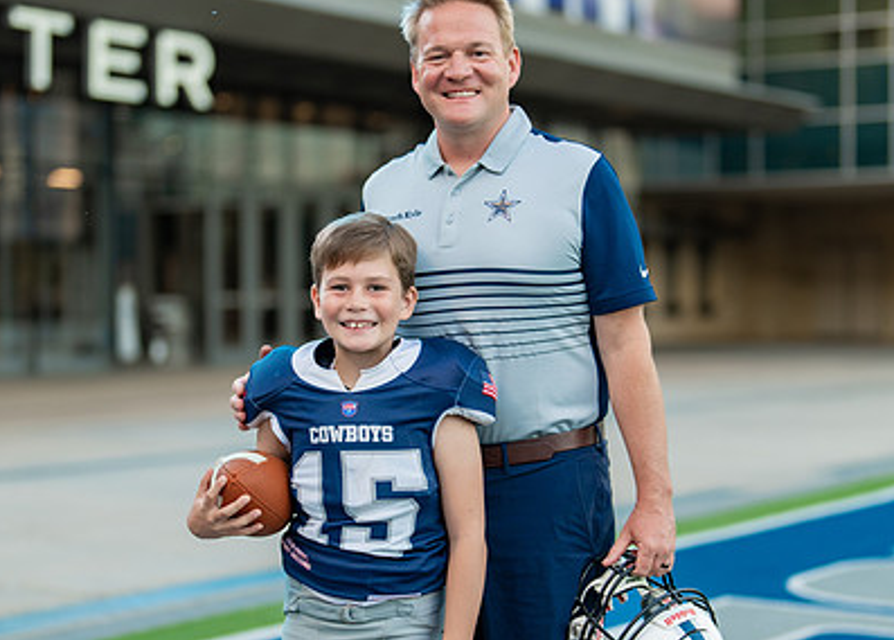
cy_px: 369
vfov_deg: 17.7
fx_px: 2058
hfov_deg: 24.5
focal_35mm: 81
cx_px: 473
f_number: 1.2
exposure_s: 1/400
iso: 160
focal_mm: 50
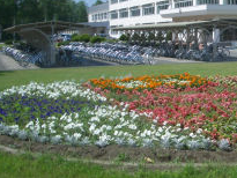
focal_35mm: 72
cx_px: 212
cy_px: 69
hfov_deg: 26.2
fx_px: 493
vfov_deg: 20.4
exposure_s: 1/640
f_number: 4.3
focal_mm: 5.8
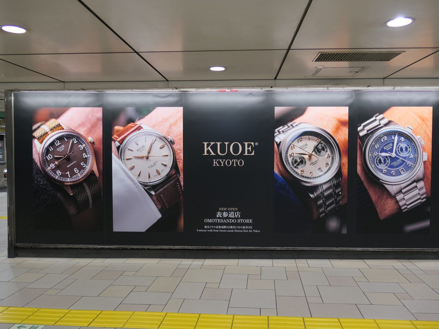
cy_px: 162
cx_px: 229
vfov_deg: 51.4
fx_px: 342
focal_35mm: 27
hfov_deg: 65.3
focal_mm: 8.8
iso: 125
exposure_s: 1/100
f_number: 1.4
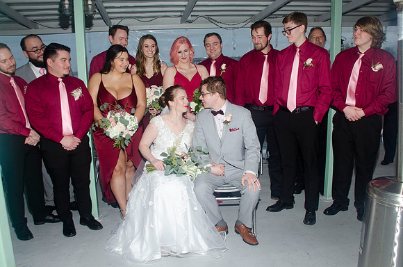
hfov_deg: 63.4
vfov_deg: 44.5
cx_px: 198
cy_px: 131
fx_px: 326
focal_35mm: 29
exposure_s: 1/60
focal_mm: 18
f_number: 5.6
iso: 400
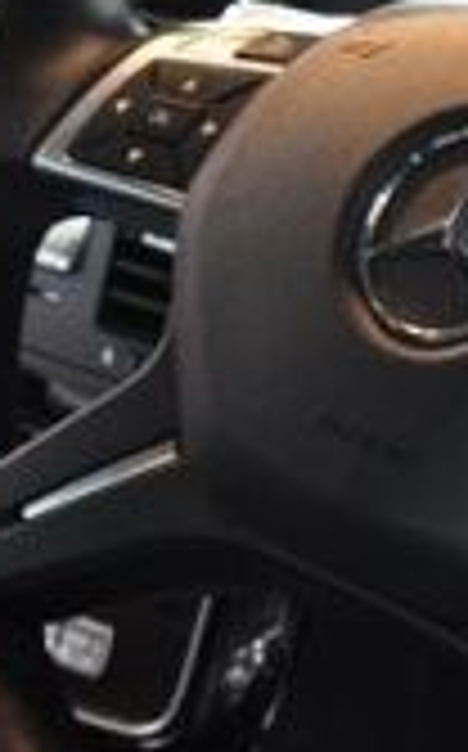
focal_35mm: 150
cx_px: 320
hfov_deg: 8.7
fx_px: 3069
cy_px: 308
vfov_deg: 14.0
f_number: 6.3
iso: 800
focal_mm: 28
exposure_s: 1/13
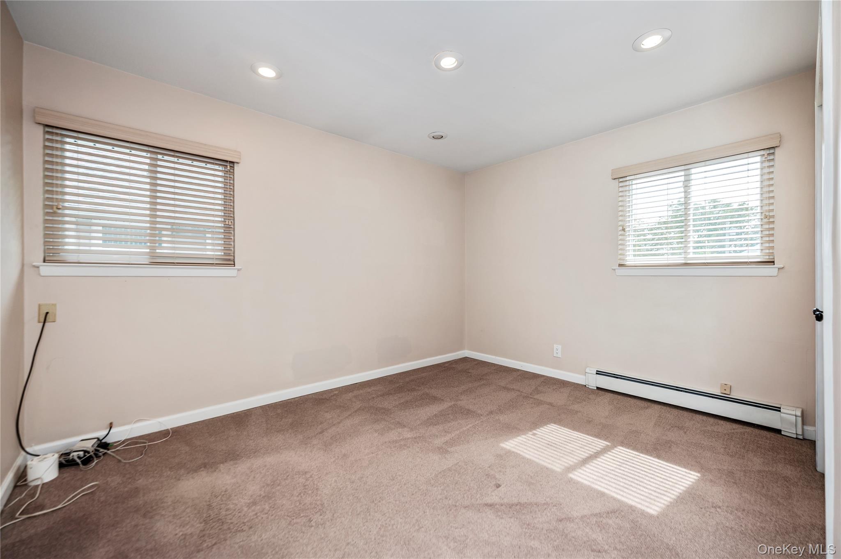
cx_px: 420
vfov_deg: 81.1
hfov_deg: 104.3
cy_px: 280
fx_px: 327
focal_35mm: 14
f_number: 4
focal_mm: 14
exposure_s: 1/200
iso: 125
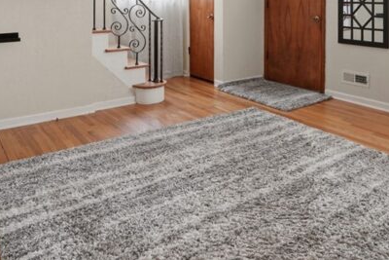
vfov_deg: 37.0
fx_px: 346
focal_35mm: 32
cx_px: 230
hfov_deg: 58.3
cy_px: 2
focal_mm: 16
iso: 320
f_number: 8
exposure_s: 1/20
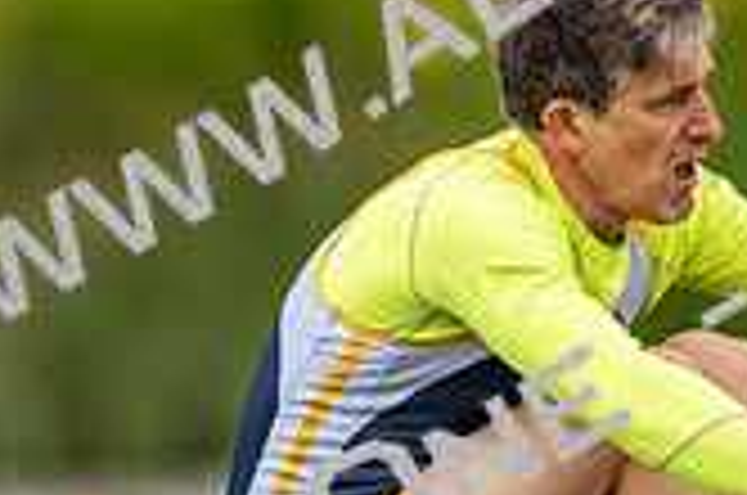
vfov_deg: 0.4
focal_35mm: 3154
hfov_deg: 0.7
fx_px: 65319
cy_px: 333
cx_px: 495
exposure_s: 1/2500
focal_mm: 600
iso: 640
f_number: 4
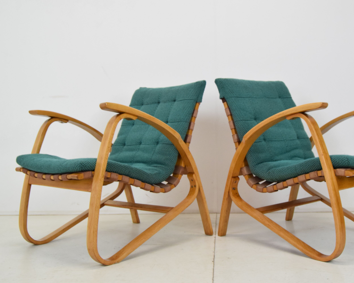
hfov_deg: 41.8
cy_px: 141
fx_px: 461
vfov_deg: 34.2
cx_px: 212
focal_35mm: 44
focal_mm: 26
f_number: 7.1
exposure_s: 1/200
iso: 1600
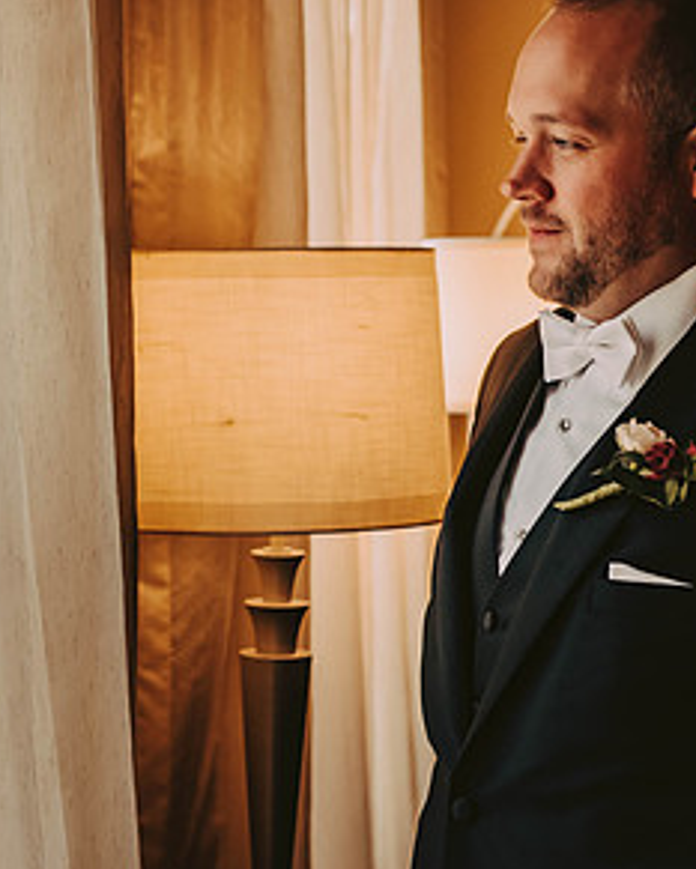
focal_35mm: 116
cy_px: 336
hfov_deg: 13.3
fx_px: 2985
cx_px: 221
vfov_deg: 16.5
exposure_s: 1/250
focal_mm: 62
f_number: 3.5
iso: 800
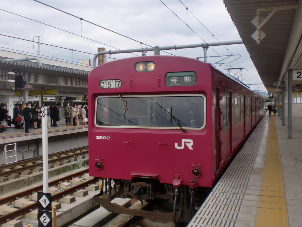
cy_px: 114
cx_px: 151
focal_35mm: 35
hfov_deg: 52.6
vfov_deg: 40.7
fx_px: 305
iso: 64
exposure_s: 1/400
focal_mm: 6.3
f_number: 3.1
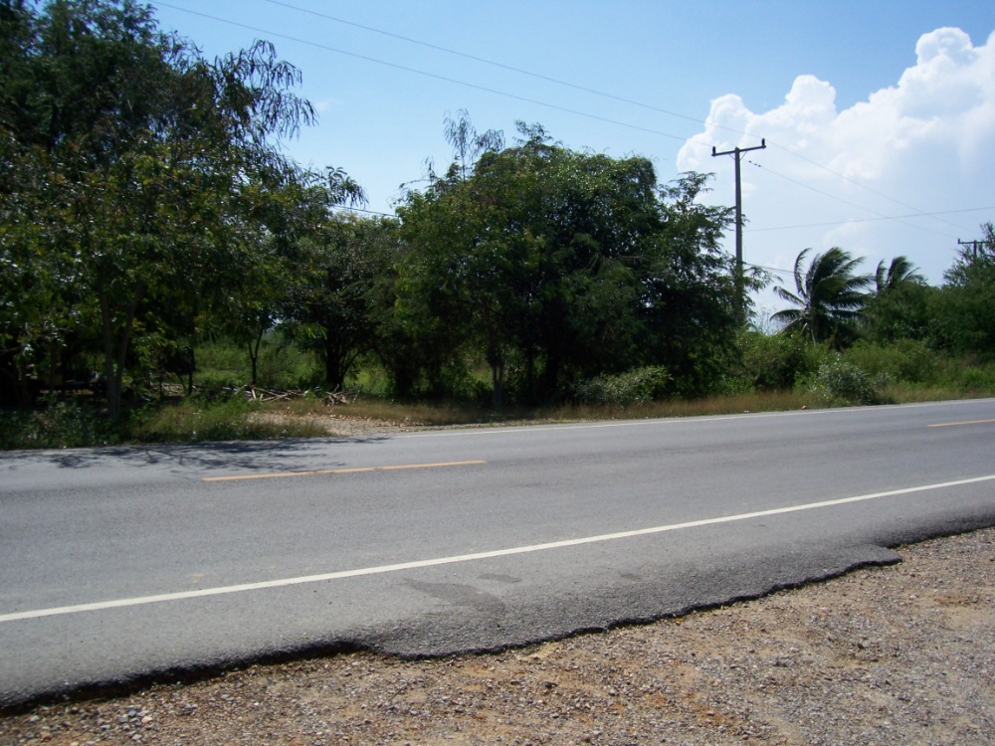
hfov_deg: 54.0
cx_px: 498
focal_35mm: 34
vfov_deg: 41.8
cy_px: 373
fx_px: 977
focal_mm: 5.6
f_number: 5.1
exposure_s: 1/800
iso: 80
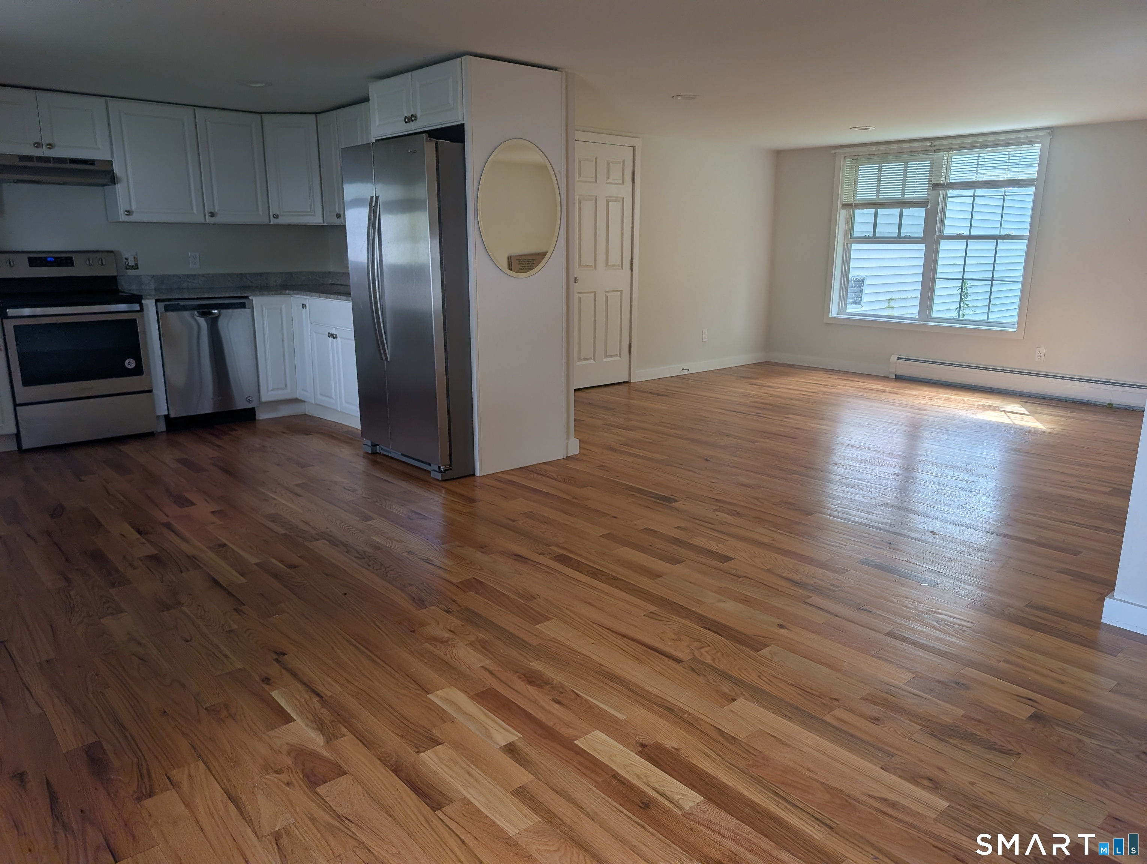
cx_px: 574
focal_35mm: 24
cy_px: 432
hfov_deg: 71.5
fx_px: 796
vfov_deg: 56.9
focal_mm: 6.9
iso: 22
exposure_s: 1/429
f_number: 1.68
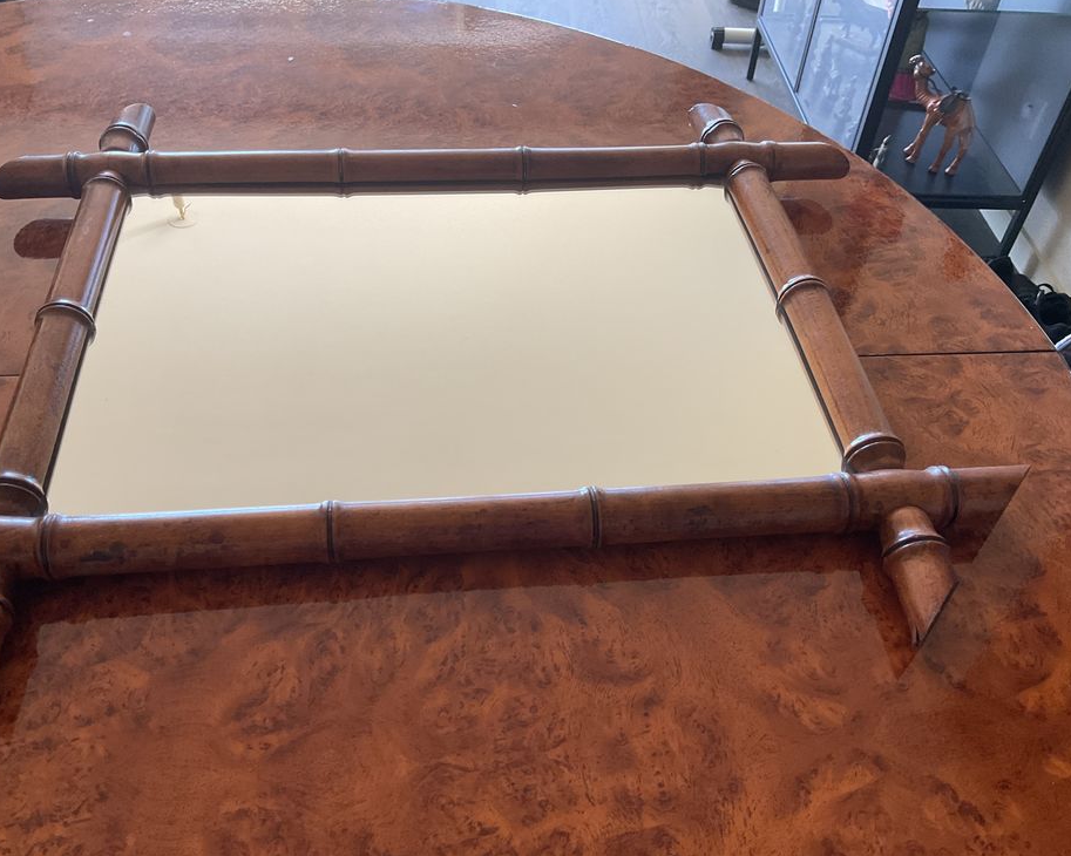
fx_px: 982
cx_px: 517
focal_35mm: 31
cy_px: 434
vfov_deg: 47.1
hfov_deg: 57.2
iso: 50
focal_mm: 3
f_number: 1.8
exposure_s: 1/60
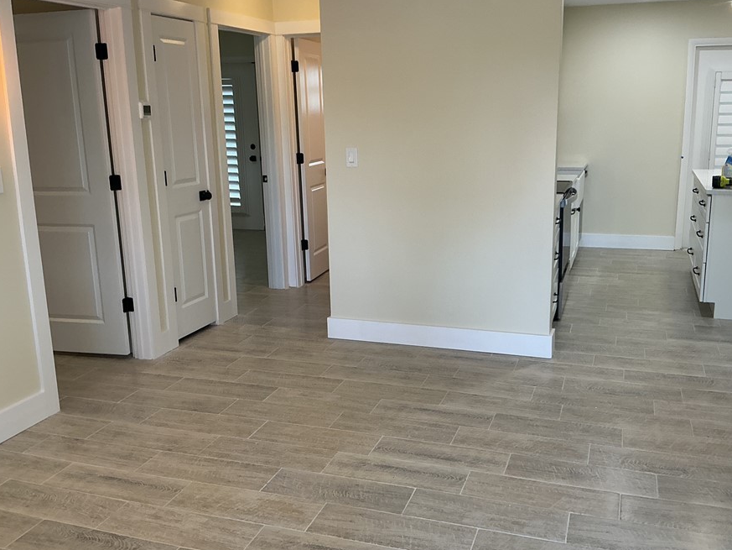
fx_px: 719
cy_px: 265
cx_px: 392
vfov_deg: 41.8
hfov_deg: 53.9
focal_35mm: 34
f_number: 1.8
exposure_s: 1/120
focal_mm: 3
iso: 64
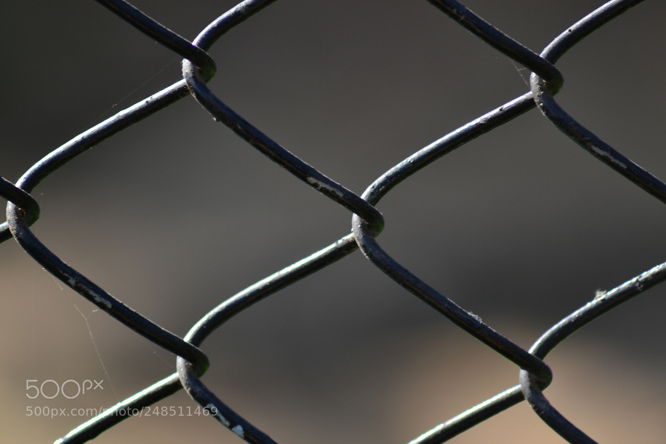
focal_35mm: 450
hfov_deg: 4.6
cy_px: 222
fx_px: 8323
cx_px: 333
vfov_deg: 3.1
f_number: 5.6
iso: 200
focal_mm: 300
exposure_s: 1/160
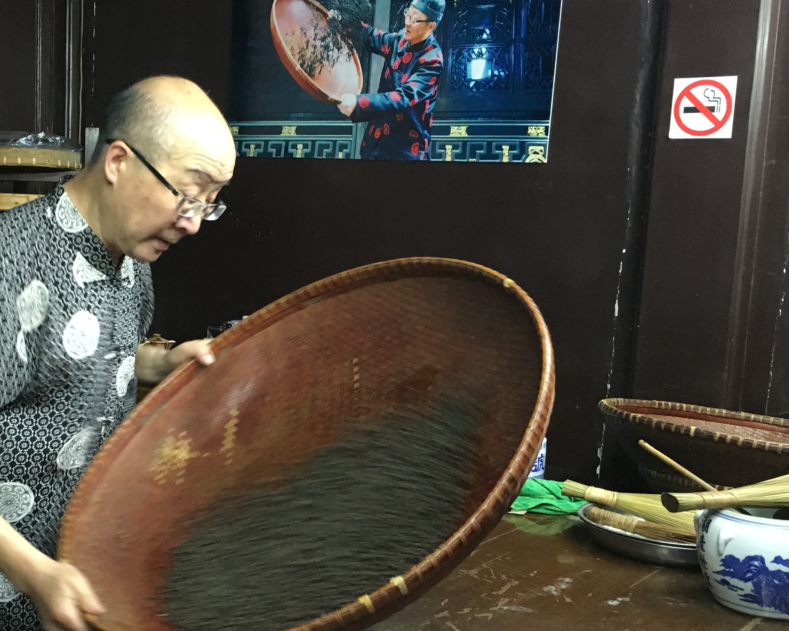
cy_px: 355
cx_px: 205
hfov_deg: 38.6
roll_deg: -1.3
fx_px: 1098
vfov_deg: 32.1
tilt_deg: -6.4
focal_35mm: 47
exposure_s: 1/17
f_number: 2.2
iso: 200
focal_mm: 4.15
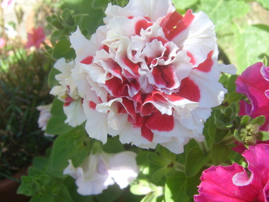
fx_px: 241
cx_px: 134
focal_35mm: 31
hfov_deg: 58.4
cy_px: 101
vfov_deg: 45.4
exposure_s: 1/136
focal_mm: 8.13
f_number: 4
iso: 50
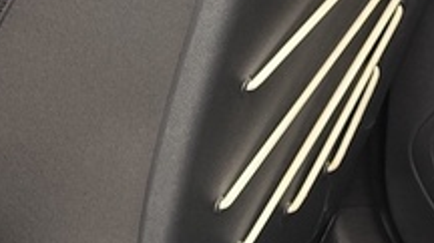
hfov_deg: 11.6
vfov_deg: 6.2
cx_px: 309
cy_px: 594
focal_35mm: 186
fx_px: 2138
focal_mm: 6.14
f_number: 1.65
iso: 320
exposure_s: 1/100
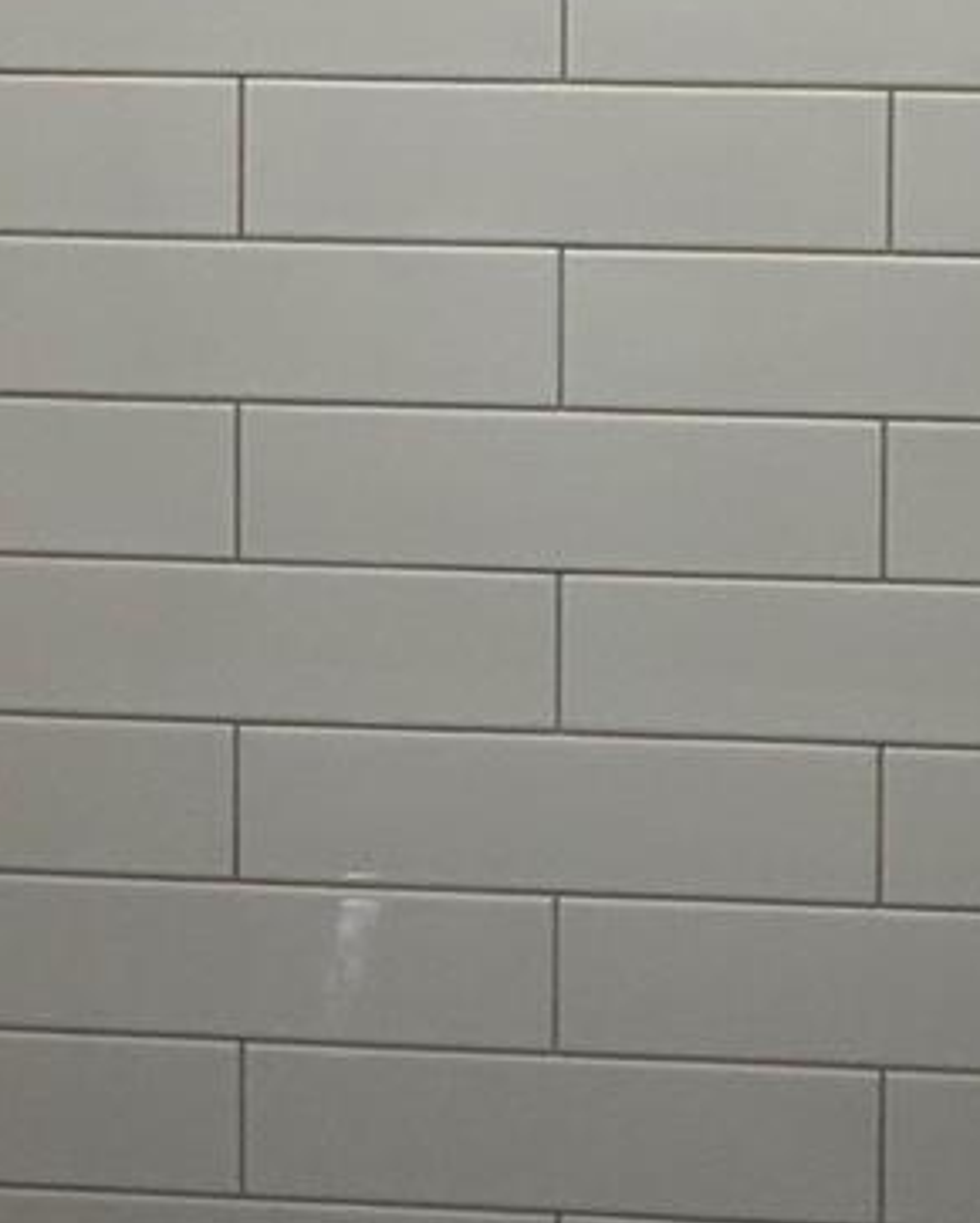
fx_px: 2101
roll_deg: -0.8
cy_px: -314
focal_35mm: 58
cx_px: 591
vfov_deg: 27.7
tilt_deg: -1.4
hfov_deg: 26.2
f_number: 2.2
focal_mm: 2.22
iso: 160
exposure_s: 1/120
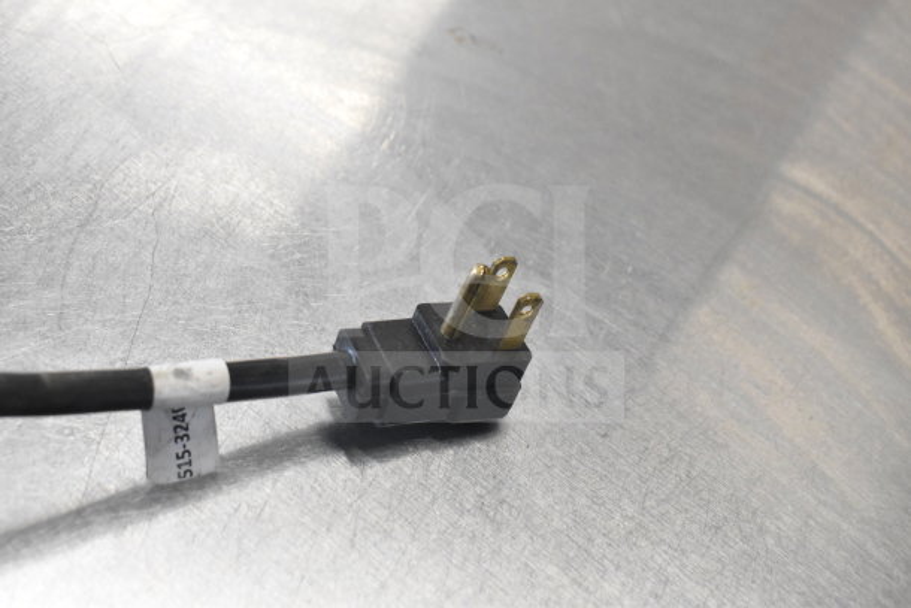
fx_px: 1139
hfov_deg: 43.6
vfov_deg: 29.9
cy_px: 304
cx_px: 456
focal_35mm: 45
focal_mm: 30
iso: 6400
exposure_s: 1/200
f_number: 7.1
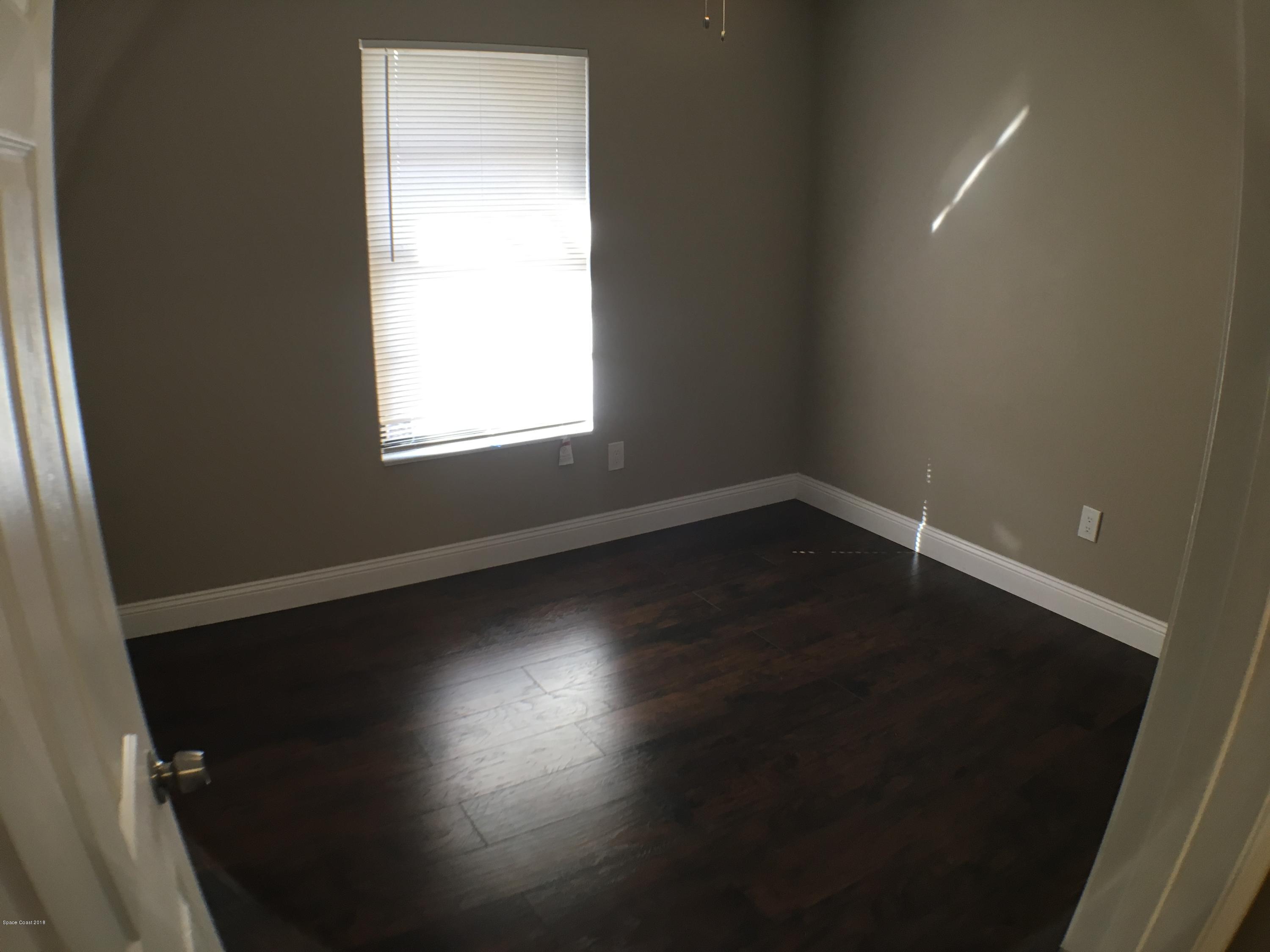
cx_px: 635
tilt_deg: -15.5
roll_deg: -0.2
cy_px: 476
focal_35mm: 29
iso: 64
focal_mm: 4.15
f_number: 2.2
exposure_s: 1/30
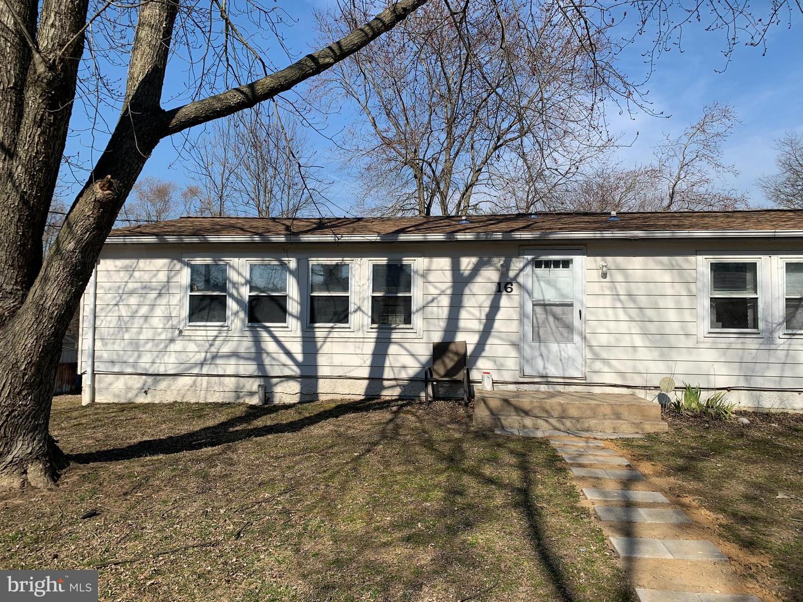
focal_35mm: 26
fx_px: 603
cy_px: 301
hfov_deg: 67.3
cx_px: 402
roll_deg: -0.7
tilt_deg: +1.4
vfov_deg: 53.1
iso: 25
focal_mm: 4.25
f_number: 1.8
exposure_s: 1/3086
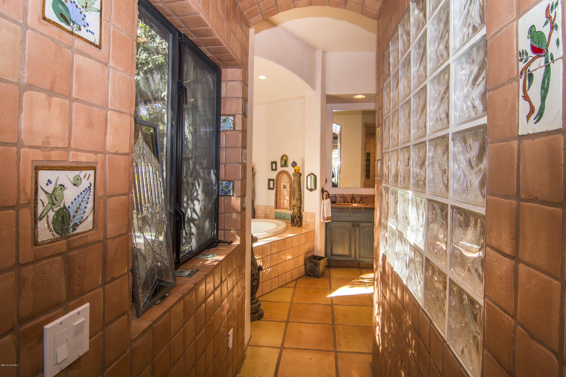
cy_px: 188
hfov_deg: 90.0
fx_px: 283
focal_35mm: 18
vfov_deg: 67.4
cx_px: 283
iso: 100
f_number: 7.1
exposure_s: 1/6
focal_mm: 12
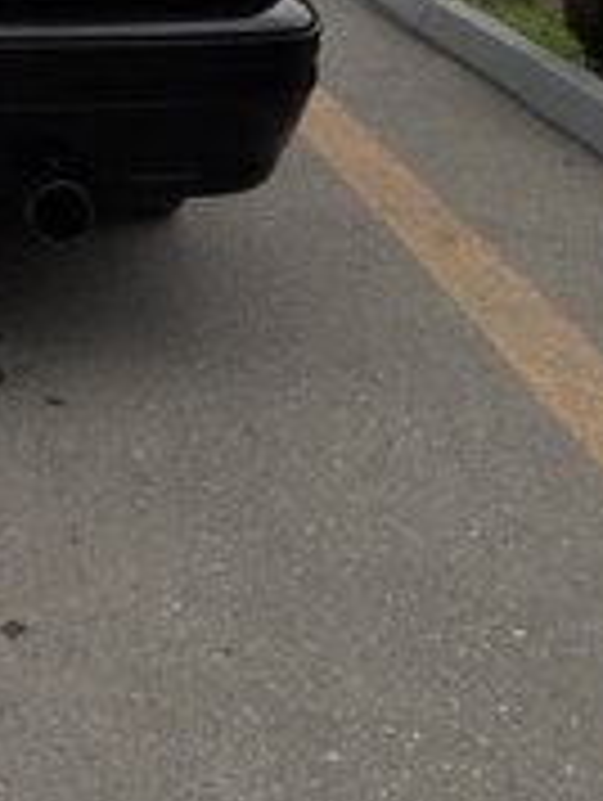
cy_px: -135
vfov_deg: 23.1
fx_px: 1807
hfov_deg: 17.5
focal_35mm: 78
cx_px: -220
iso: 40
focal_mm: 3.7
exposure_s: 1/492
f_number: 1.9
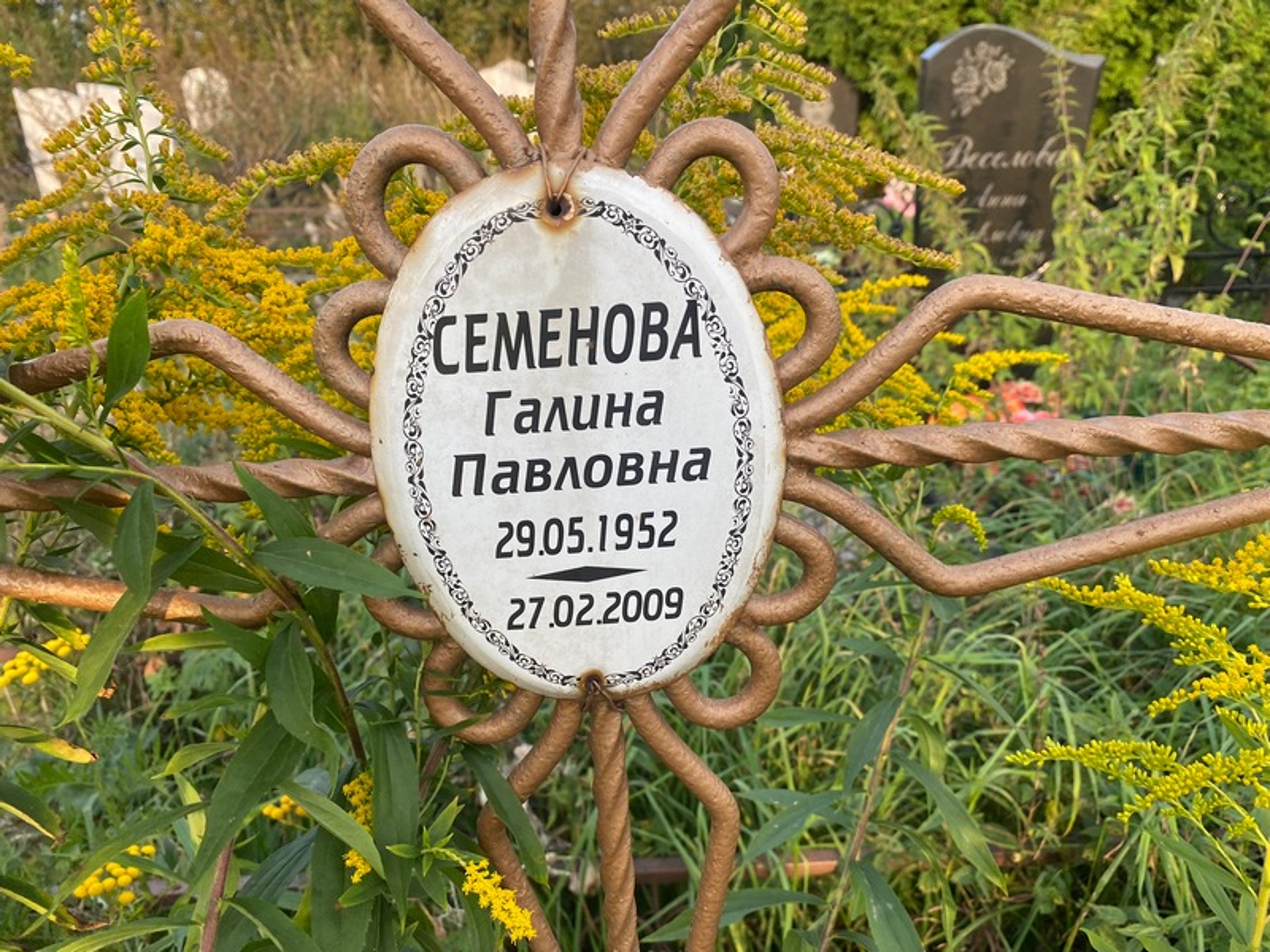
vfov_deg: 53.1
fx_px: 954
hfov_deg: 67.3
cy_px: 476
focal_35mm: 26
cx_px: 635
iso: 32
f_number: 1.8
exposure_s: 1/213
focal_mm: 4.25
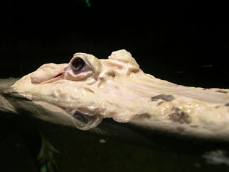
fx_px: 271
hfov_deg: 45.8
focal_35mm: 41
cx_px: 121
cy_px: 90
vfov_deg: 35.1
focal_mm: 8
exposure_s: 1/7.6
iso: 100
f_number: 2.8
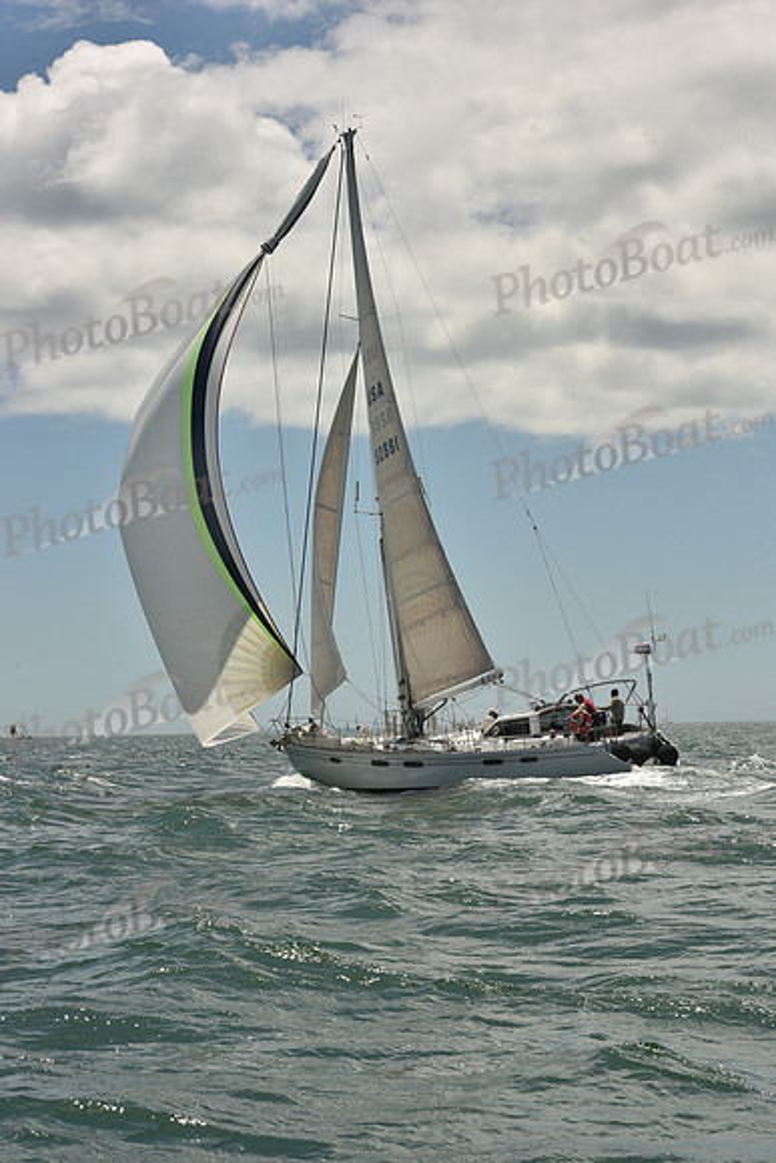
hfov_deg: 18.2
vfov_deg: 27.0
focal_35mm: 75
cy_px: 582
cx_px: 388
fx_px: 2423
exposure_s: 1/800
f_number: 14
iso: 320
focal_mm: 75
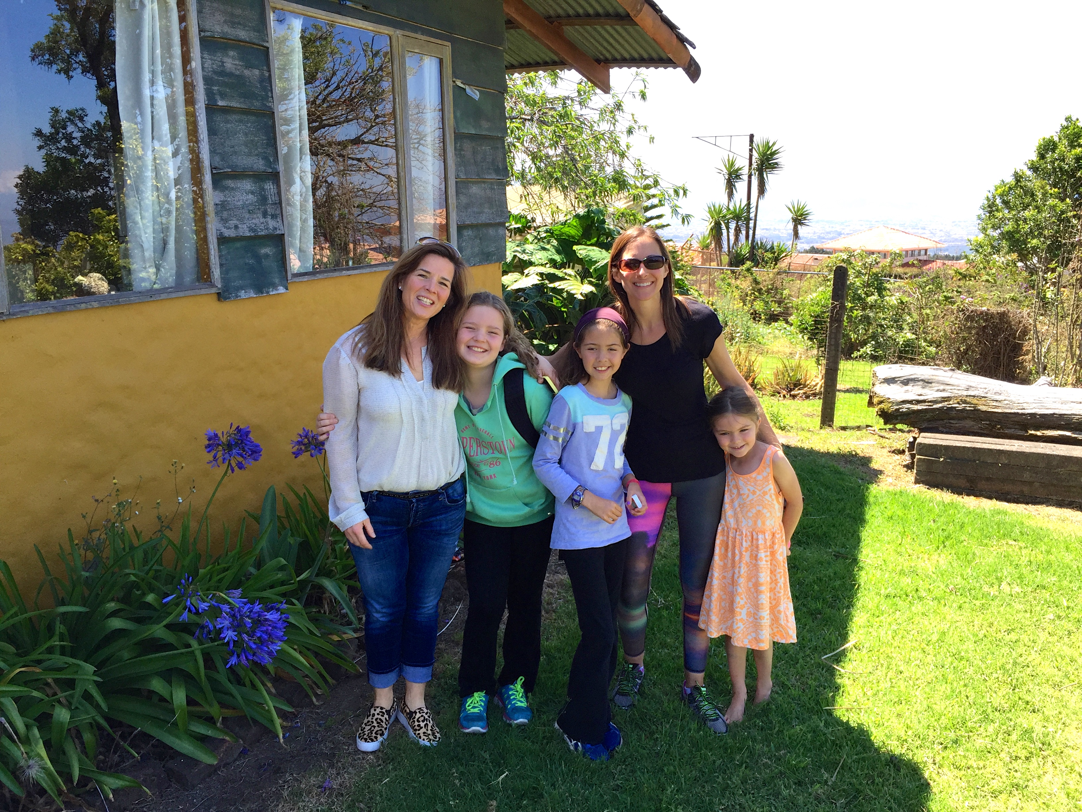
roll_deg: +0.6
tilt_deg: -11.0
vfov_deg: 48.2
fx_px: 906
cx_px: 541
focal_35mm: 29
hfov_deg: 61.7
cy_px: 406
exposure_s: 1/501
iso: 32
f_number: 2.2
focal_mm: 4.15
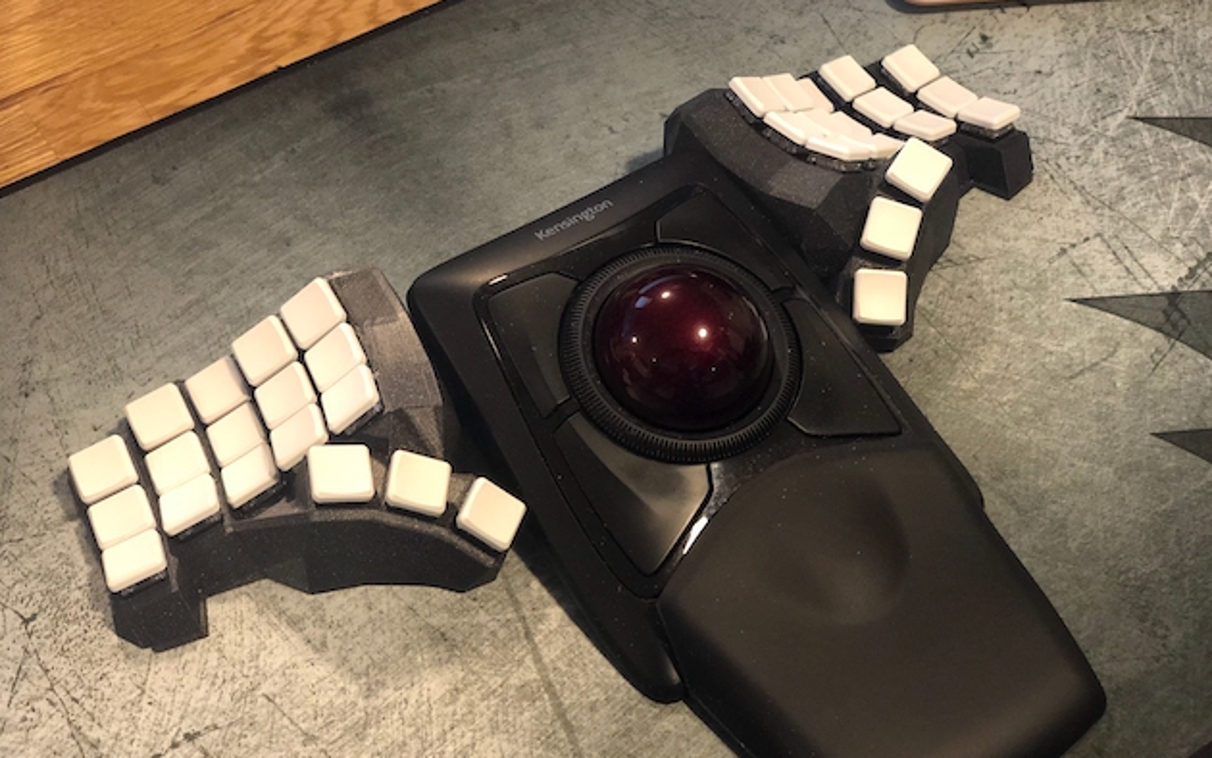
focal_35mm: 56
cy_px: 433
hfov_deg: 36.3
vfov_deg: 23.1
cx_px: 610
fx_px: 1850
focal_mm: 6
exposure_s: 1/8
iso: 200
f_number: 2.4
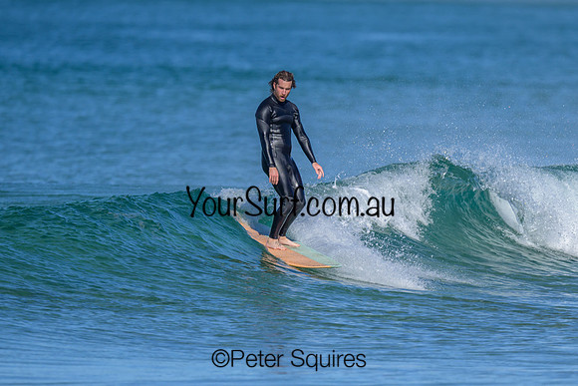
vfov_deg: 1.3
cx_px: 325
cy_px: 251
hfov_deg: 1.9
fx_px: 17551
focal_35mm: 1093
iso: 280
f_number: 6.3
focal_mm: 800
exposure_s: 1/2000
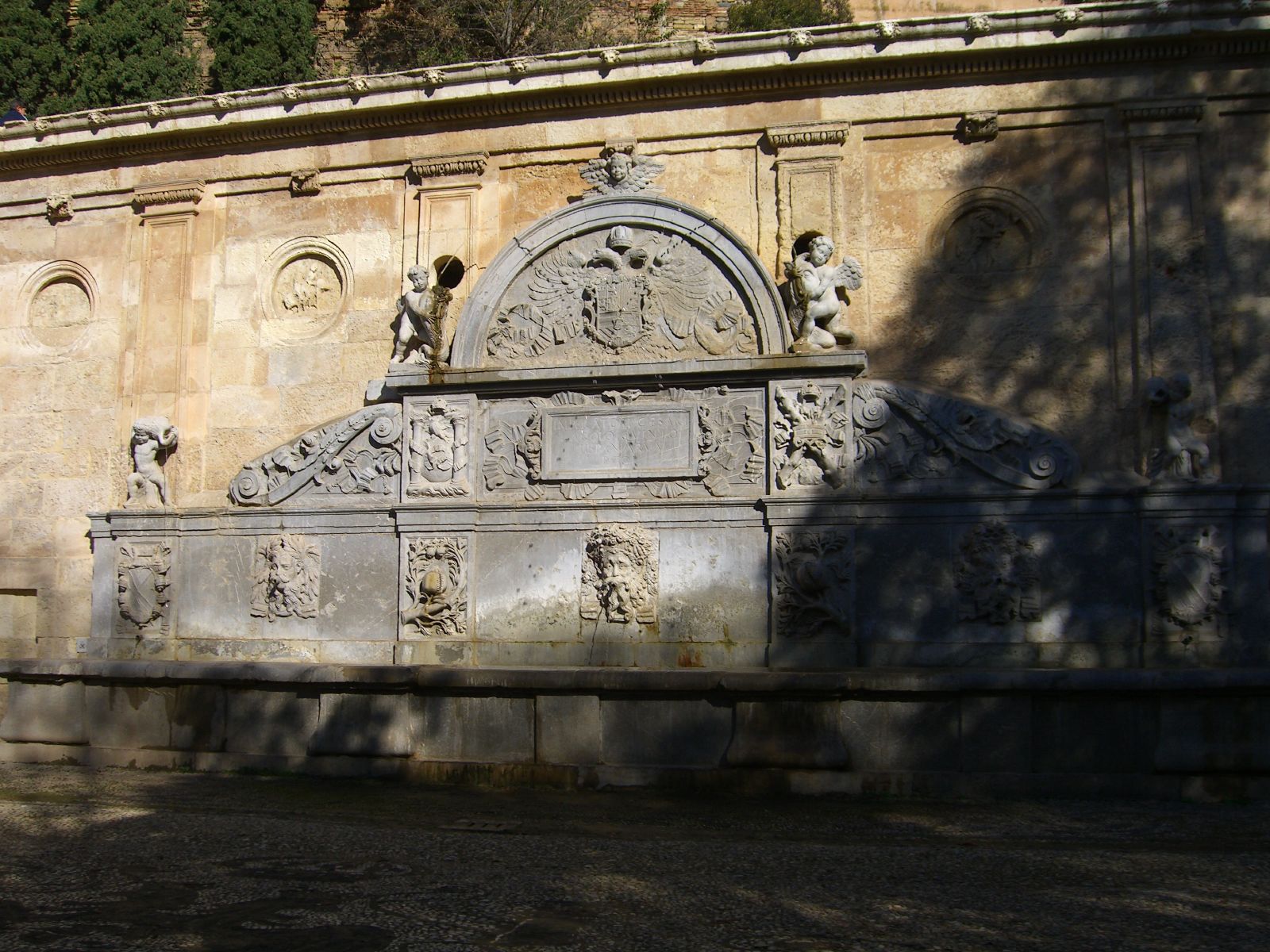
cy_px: 476
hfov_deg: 49.0
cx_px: 635
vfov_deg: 37.7
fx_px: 1394
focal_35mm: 38
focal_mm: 7.9
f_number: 8
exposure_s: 1/250
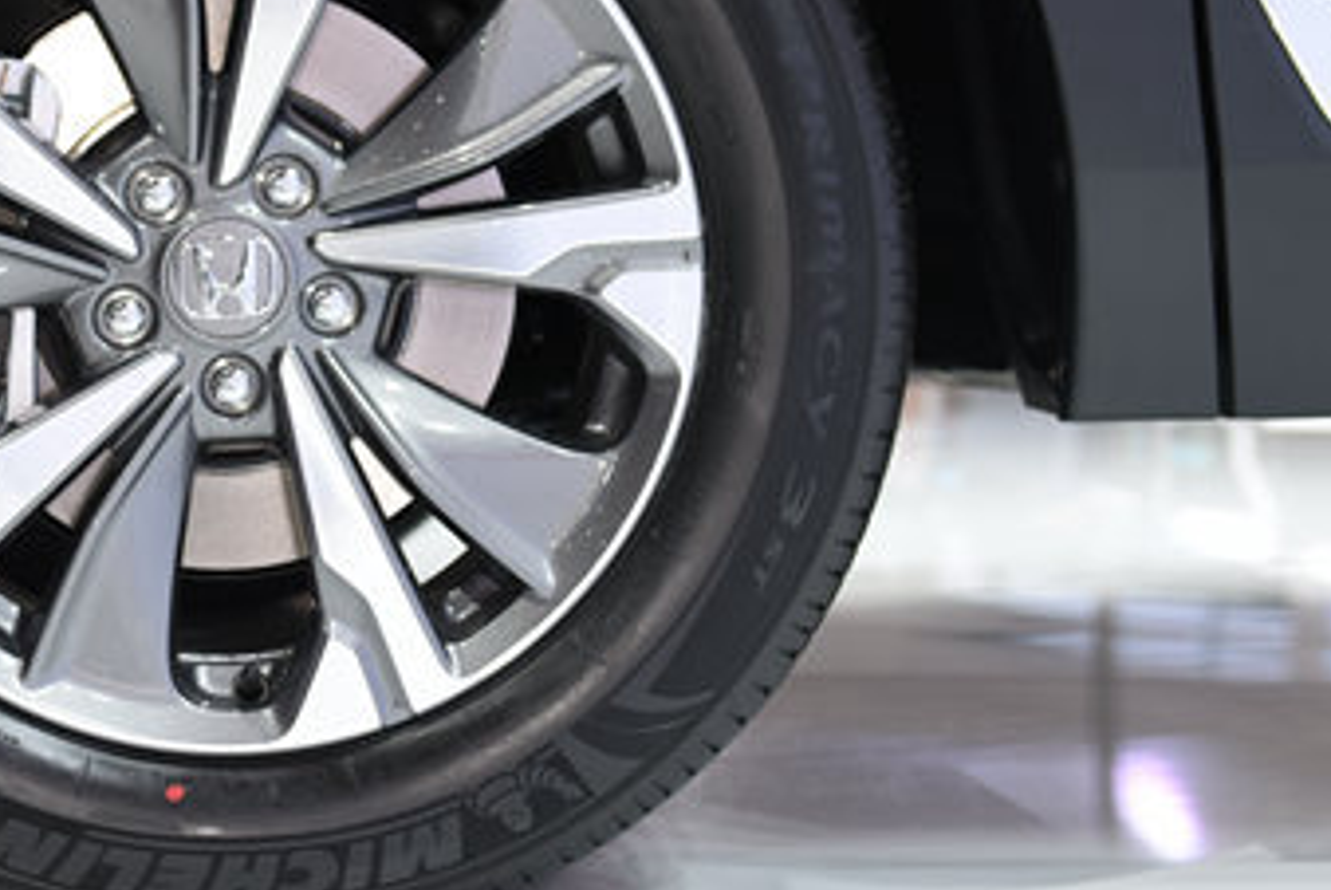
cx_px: 165
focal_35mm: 104
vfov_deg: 13.2
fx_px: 3848
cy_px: 284
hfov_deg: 19.3
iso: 320
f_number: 3.2
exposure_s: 1/250
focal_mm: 44
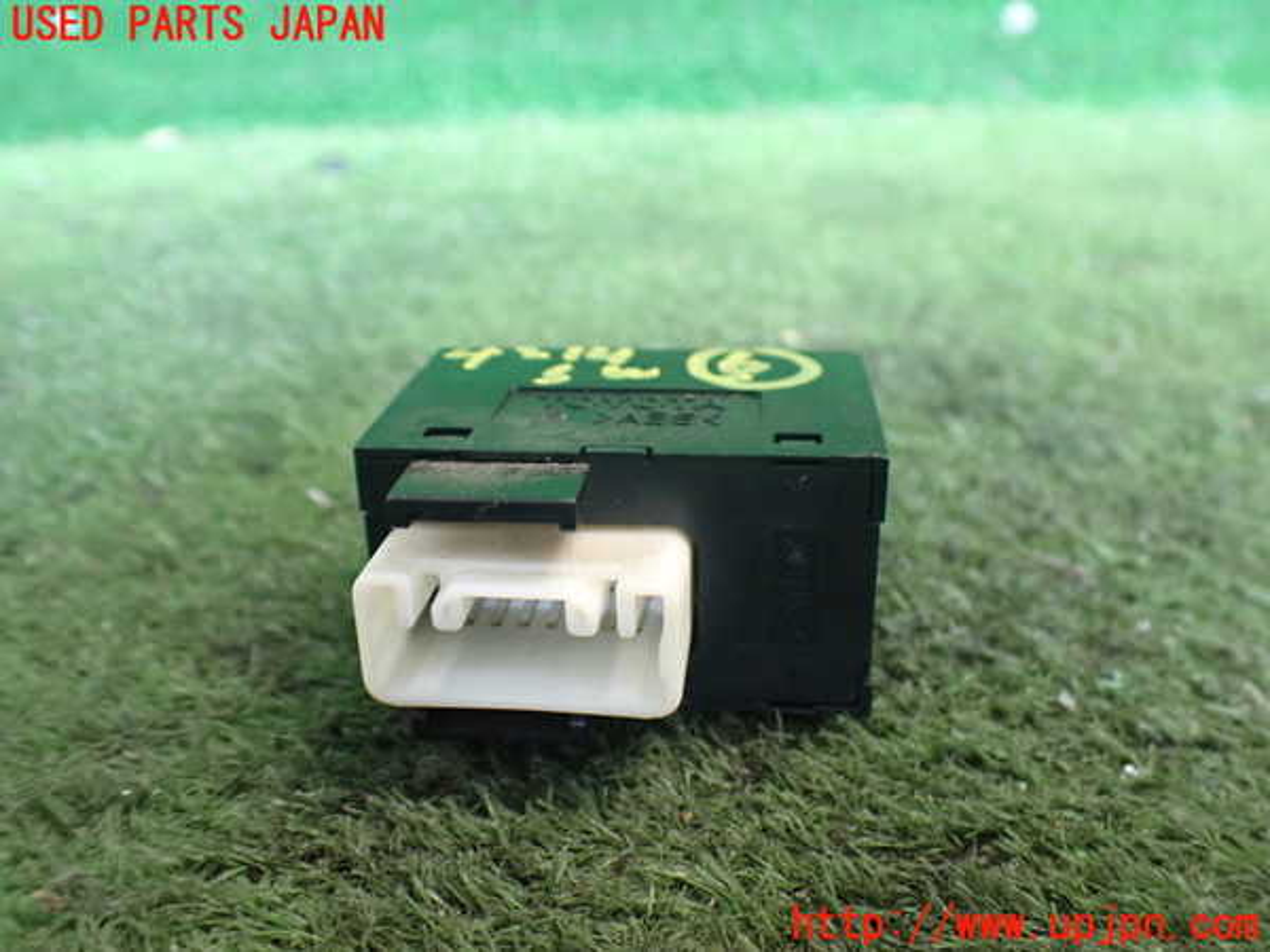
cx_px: 635
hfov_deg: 60.0
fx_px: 1101
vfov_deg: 46.8
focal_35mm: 30
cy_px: 476
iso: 800
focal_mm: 5.4
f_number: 2.3
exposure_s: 1/50
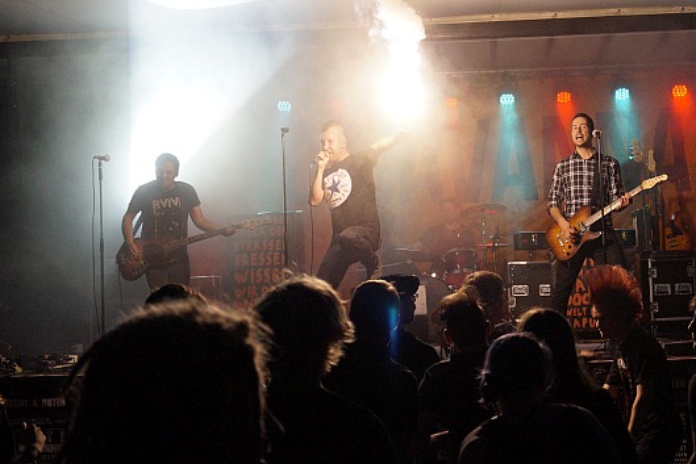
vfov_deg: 22.4
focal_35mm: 61
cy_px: 202
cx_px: 392
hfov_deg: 33.1
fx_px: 1171
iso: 2000
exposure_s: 1/160
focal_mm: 35
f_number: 5
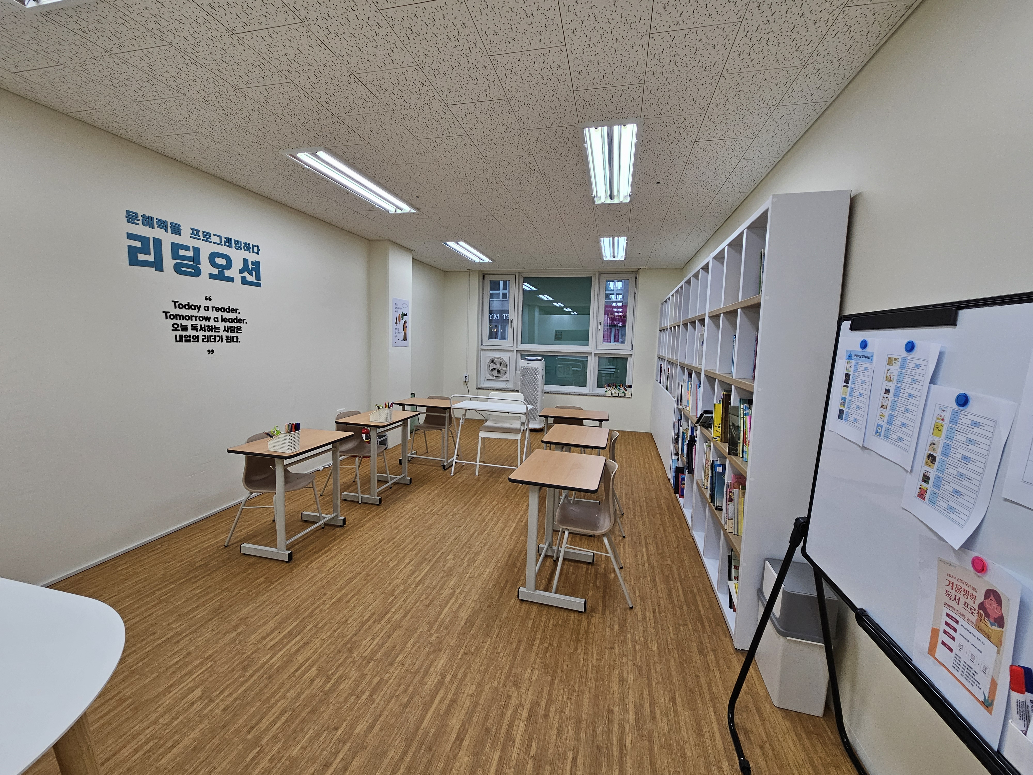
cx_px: 516
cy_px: 388
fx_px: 388
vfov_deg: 89.9
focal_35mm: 13
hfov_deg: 106.2
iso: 100
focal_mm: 2.2
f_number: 2.2
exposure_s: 1/120
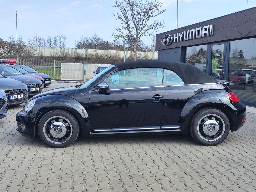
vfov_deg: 58.9
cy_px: 96
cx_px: 128
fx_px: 170
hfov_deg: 73.9
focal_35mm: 23
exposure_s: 1/449
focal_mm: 7.01
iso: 50
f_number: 1.69
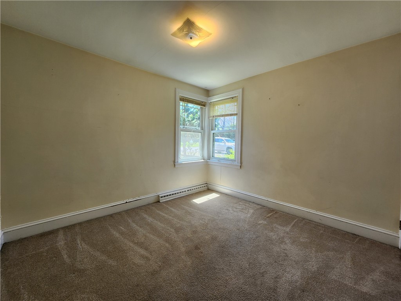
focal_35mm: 13
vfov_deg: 89.9
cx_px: 200
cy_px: 150
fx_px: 151
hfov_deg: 106.2
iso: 64
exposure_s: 1/60
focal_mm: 2.2
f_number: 2.2
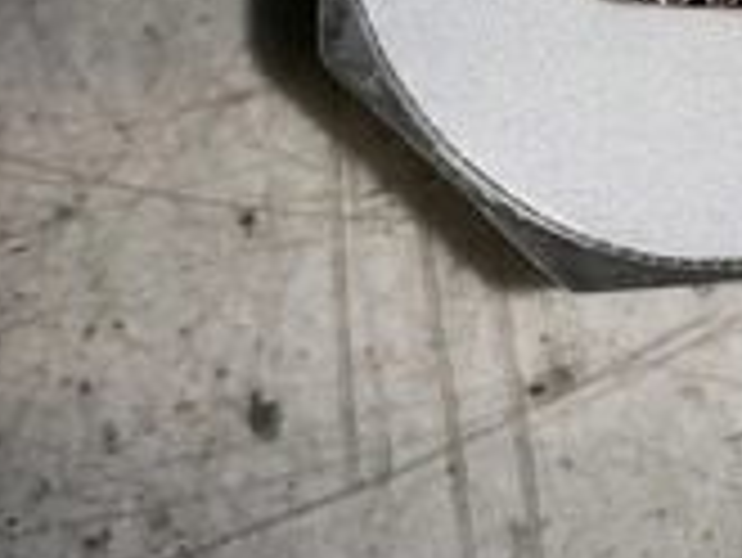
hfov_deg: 26.2
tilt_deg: -78.7
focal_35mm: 68
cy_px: -76
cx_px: 827
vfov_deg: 20.5
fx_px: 1459
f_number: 1.8
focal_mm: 3
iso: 16
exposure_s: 1/1848
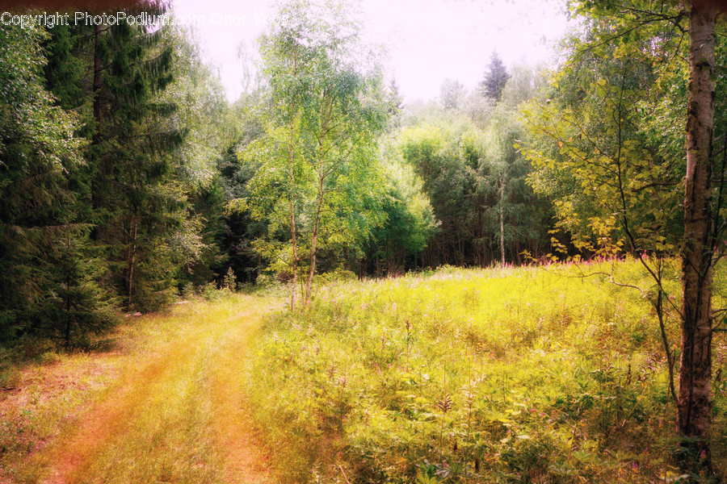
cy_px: 242
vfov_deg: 40.0
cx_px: 364
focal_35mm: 33
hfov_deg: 57.2
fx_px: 666
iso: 100
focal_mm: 22
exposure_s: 1/100
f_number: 9
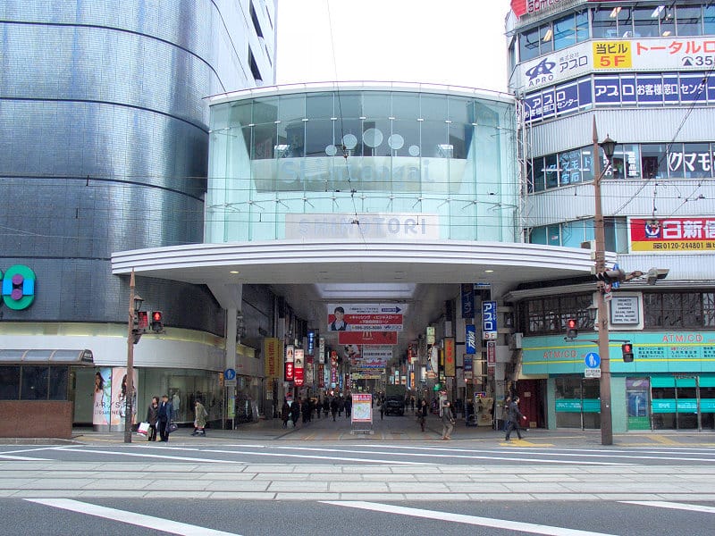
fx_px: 682
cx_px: 358
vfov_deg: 42.9
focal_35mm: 33
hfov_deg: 55.4
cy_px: 268
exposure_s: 1/250
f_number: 4
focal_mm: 7.1
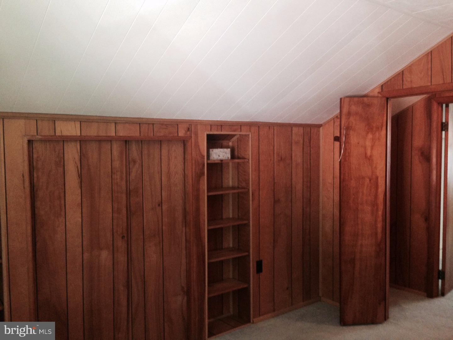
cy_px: 170
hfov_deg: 55.4
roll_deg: -0.7
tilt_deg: -3.3
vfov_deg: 42.9
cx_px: 226
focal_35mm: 33
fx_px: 432
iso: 320
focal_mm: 4.12
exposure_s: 1/20
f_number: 2.4
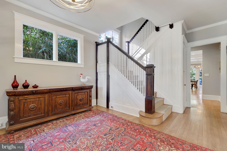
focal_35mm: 15
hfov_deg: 100.4
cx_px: 114
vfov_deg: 77.3
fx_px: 95
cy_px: 76
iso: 400
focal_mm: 10
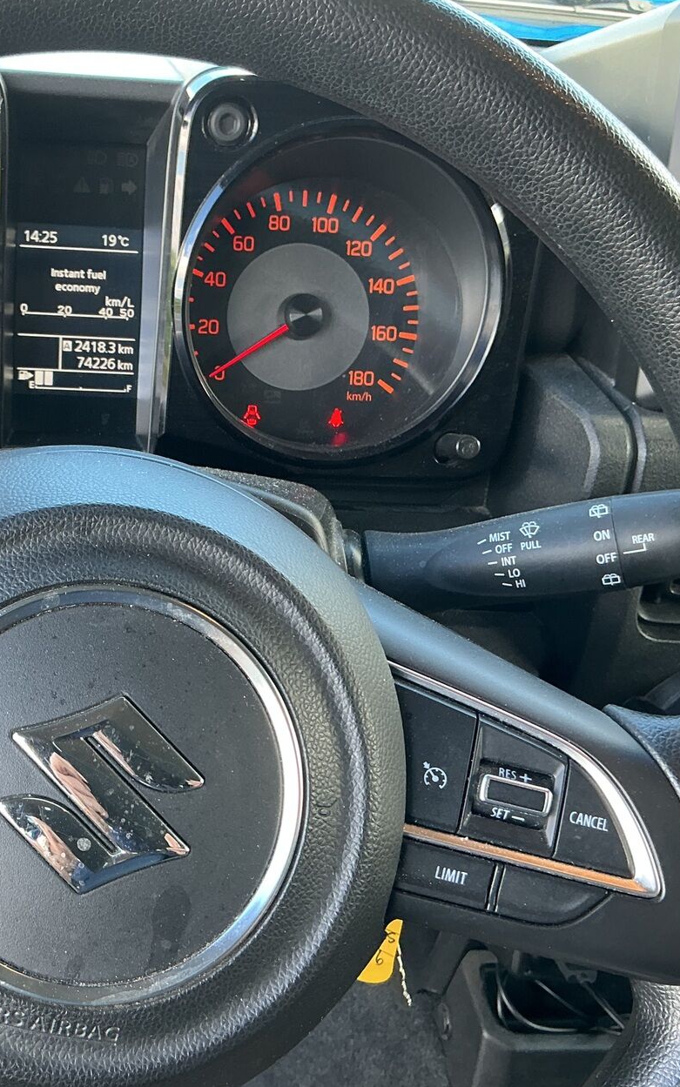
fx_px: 1245
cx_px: 141
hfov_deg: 29.9
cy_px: 554
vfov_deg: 47.2
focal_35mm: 42
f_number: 1.8
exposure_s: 1/60
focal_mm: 3
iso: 50
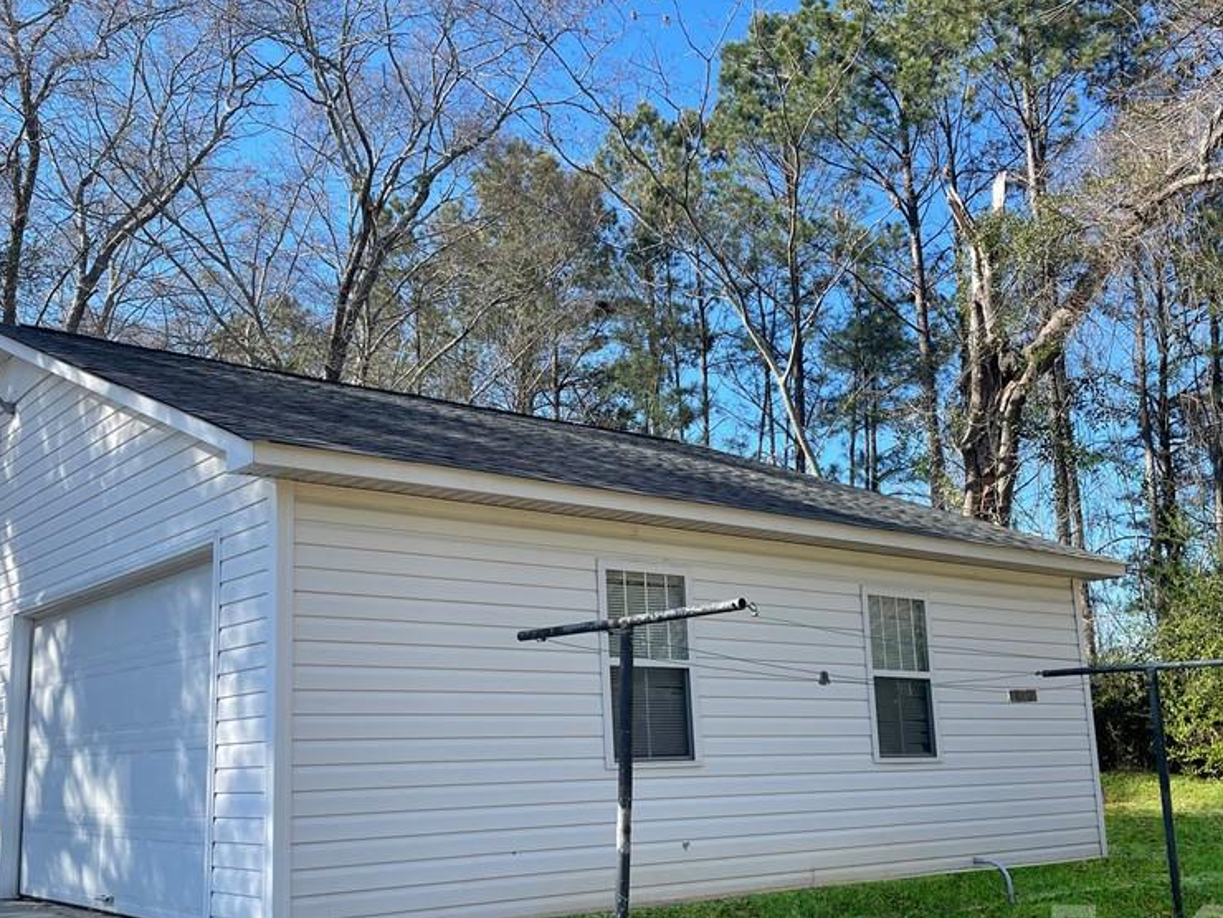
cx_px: 537
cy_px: 509
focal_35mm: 36
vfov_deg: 39.6
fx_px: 1272
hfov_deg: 51.2
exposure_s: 1/1261
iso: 32
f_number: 1.6
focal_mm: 4.2
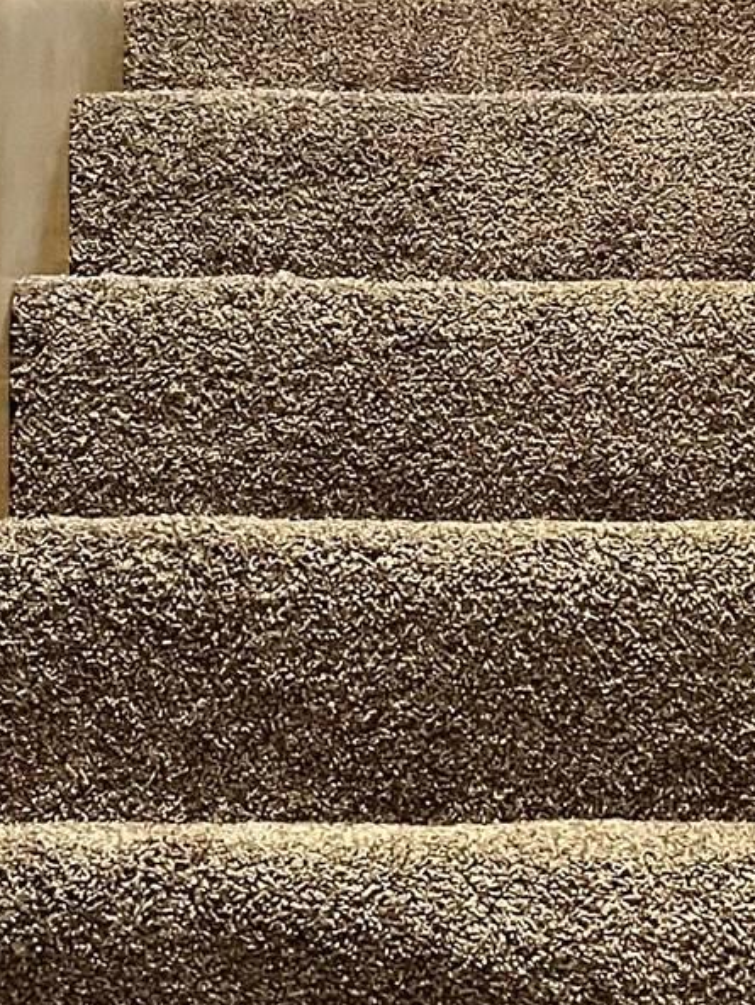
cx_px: 531
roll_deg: -0.8
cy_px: 239
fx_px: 2936
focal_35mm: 101
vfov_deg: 19.3
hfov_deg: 14.6
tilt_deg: +9.5
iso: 500
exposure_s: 1/60
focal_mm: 5.1
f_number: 1.6
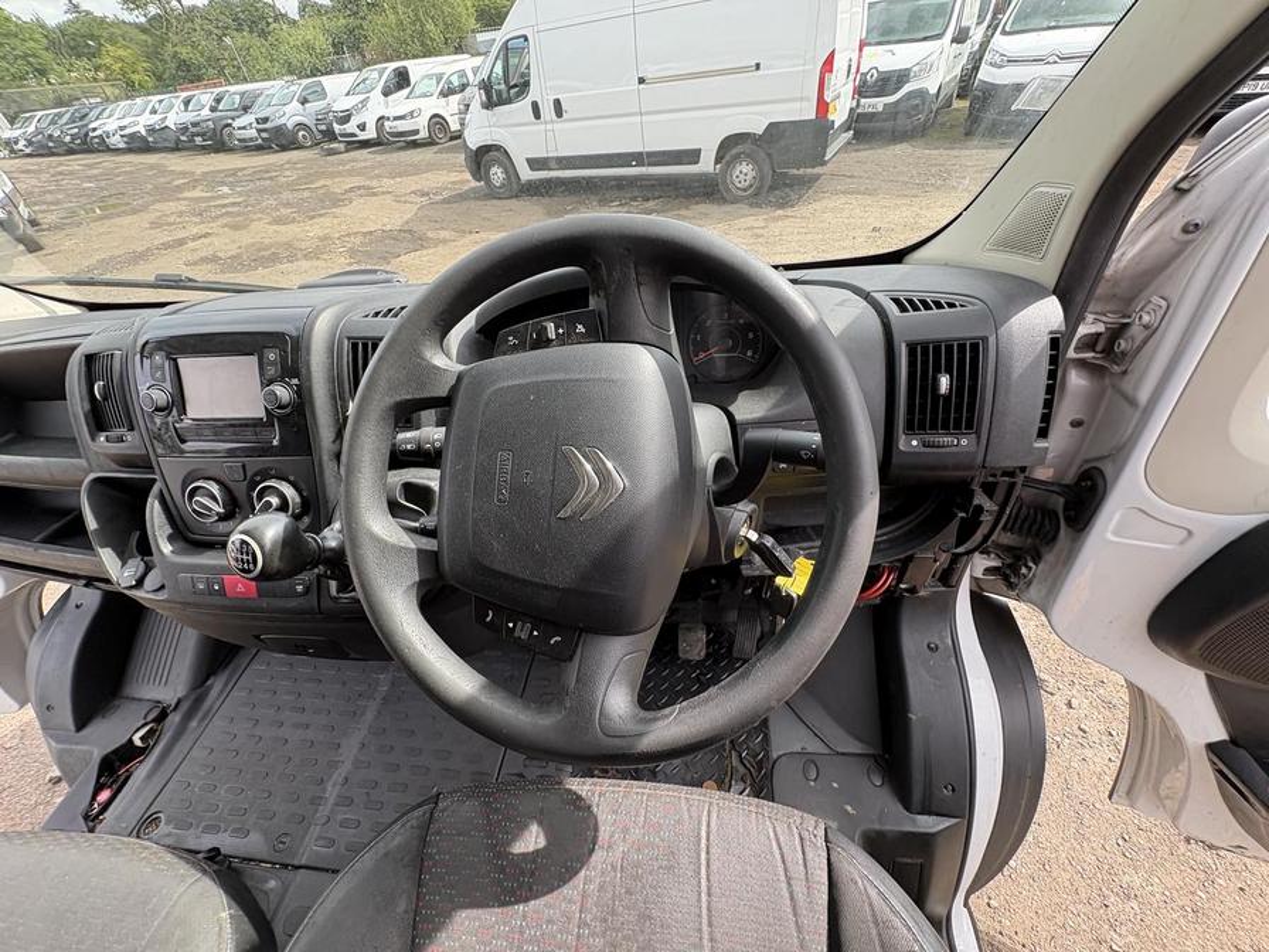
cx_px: 634
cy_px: 476
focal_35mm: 14
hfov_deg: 102.1
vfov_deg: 85.7
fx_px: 513
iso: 64
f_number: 2.2
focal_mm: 2.22
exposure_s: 1/140
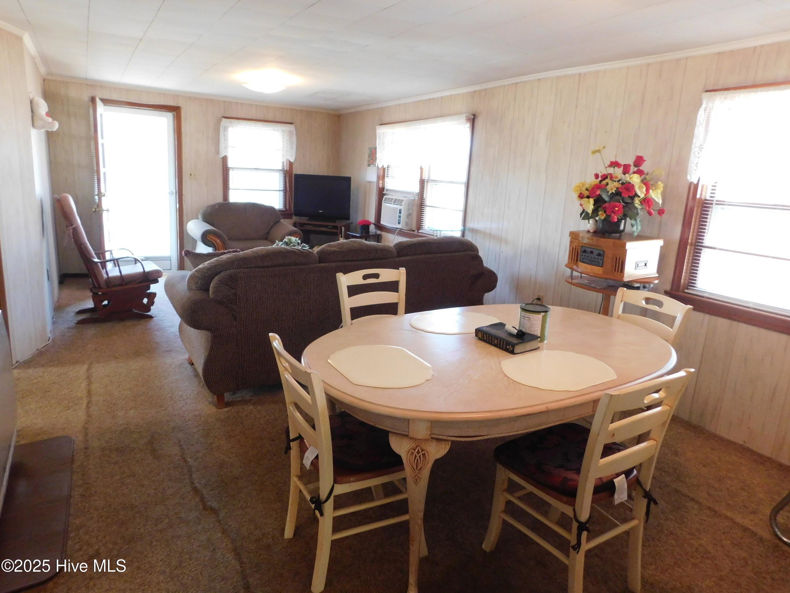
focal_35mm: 23
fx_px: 525
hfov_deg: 73.9
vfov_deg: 58.9
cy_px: 296
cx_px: 395
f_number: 3
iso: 400
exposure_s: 1/20
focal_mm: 4
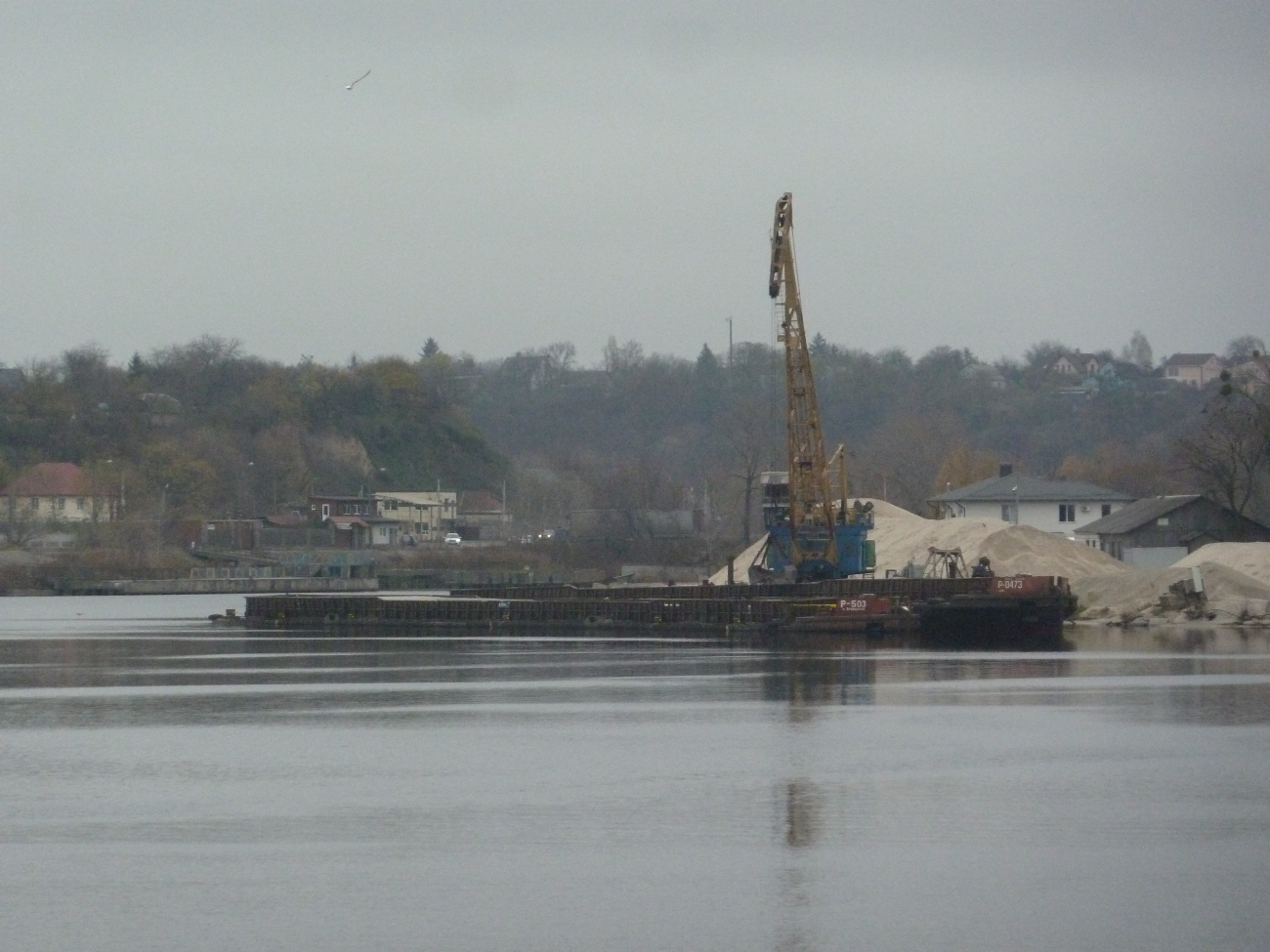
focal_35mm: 242
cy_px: 476
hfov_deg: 8.2
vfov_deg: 6.1
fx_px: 8879
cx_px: 635
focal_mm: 39.7
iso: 640
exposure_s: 1/400
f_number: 4.7
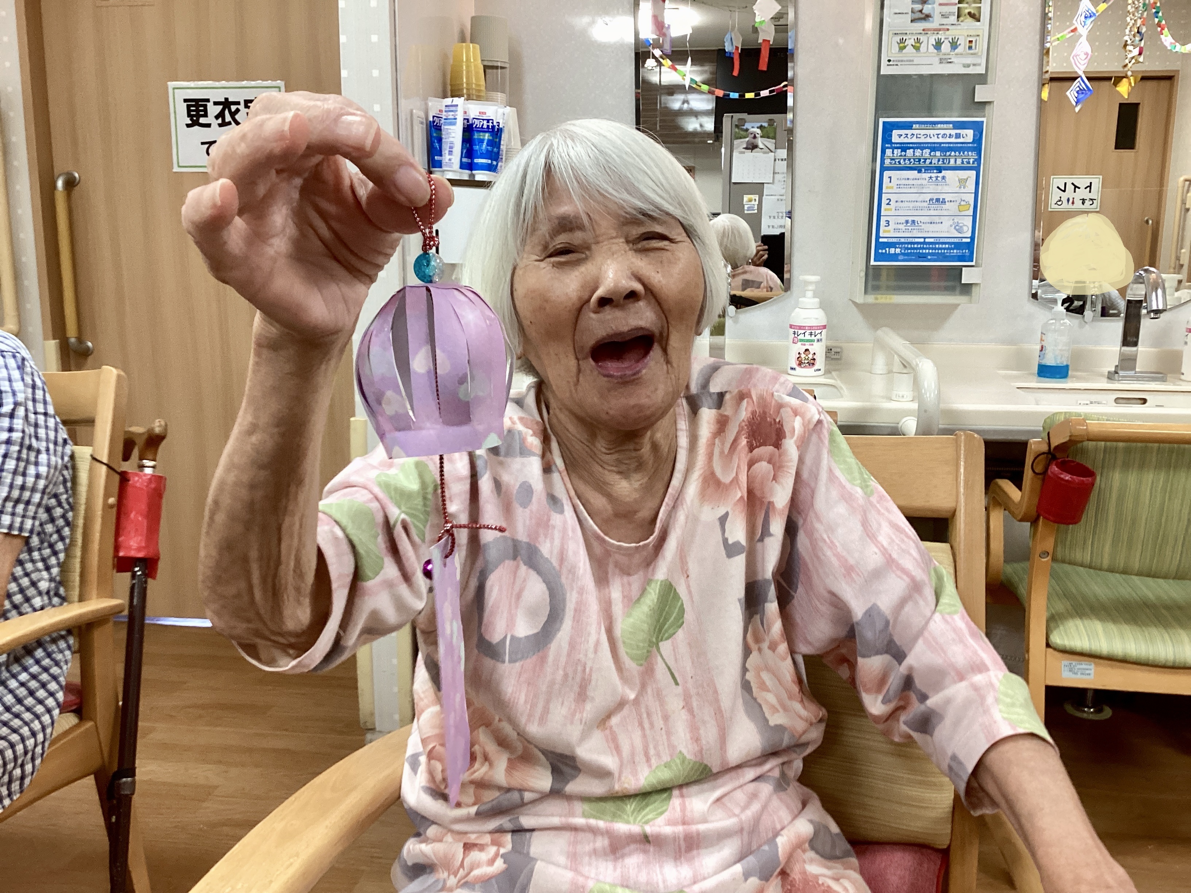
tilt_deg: -11.8
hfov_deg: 58.4
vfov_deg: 45.4
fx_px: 1067
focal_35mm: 31
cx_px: 596
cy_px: 446
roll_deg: +0.2
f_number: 2.4
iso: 125
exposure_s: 1/50
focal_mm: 3.3
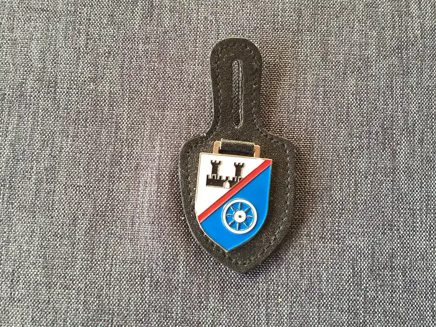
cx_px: 218
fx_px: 390
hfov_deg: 58.4
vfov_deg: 45.4
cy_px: 164
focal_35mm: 31
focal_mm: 3.3
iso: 125
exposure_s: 1/60
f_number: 2.4
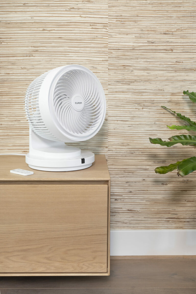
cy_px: 147
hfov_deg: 31.7
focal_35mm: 42
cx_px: 98
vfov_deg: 46.2
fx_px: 345
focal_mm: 42.2
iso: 320
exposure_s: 1/8
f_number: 5.6
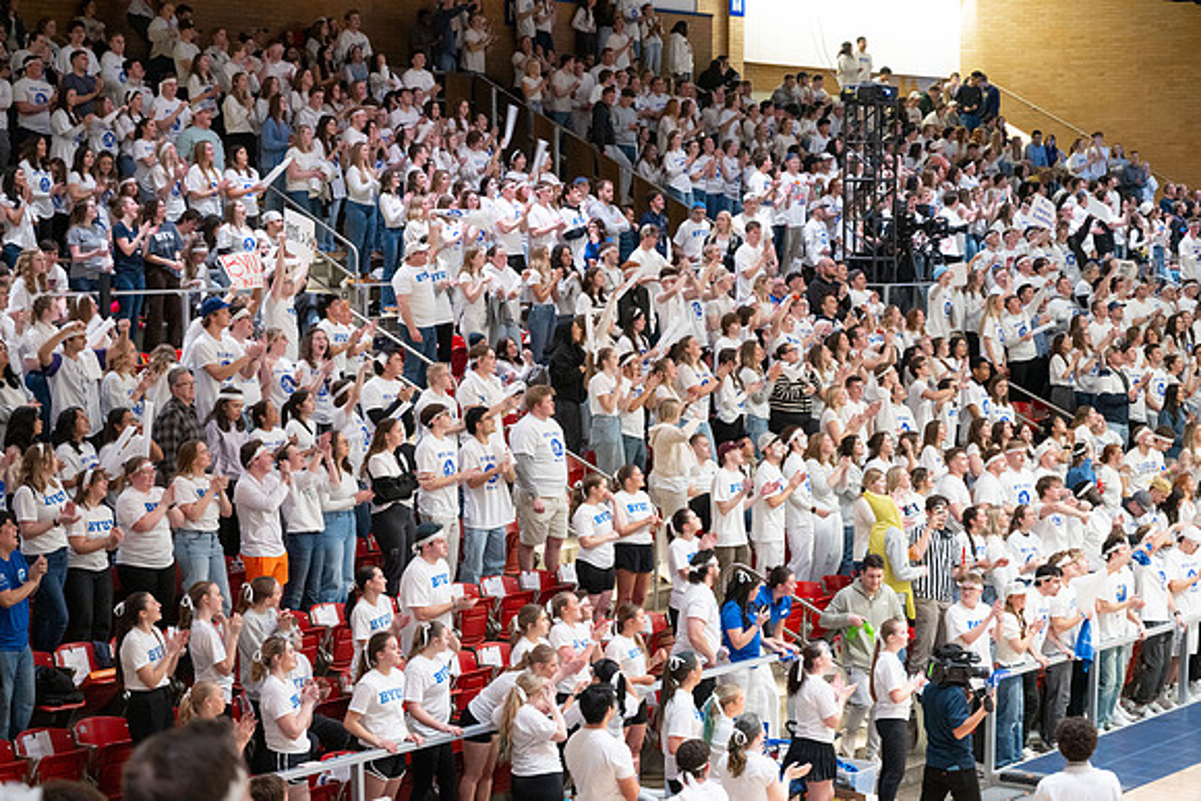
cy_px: 400
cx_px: 600
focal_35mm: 70
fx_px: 2336
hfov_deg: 28.8
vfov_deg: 19.5
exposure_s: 1/80
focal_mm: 70
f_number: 4
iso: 1600
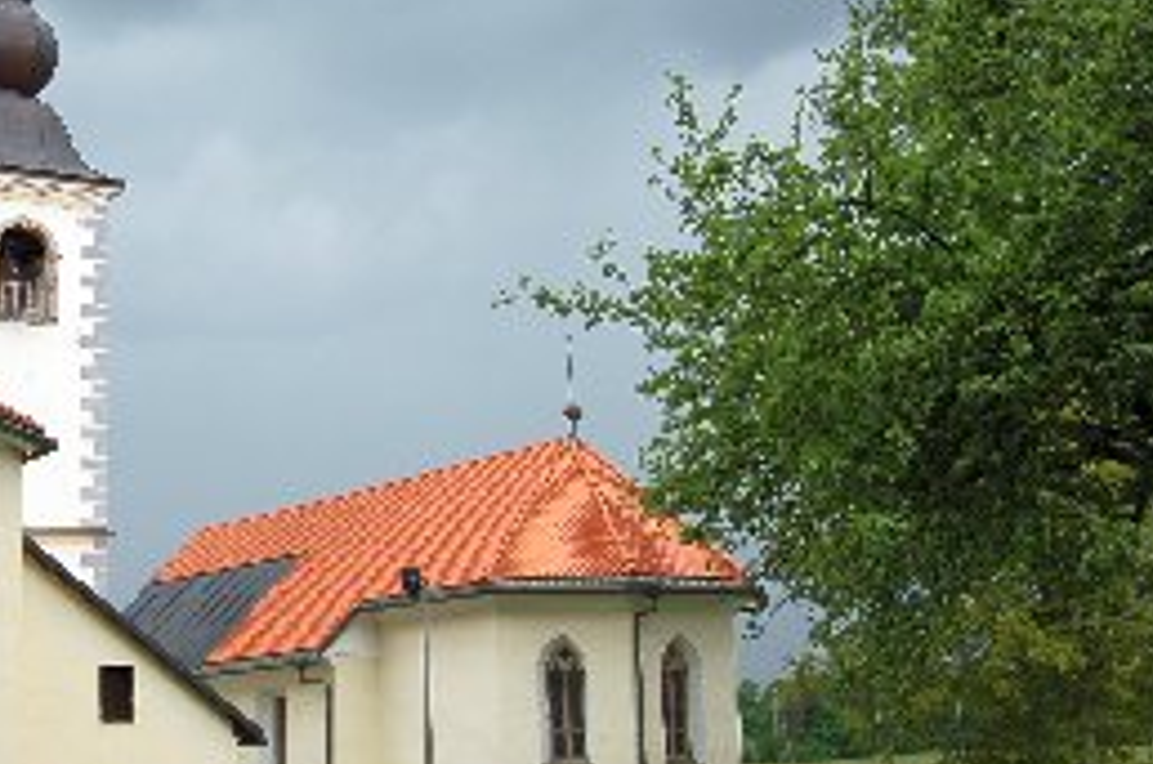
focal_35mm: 60
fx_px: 1914
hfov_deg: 32.5
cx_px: 203
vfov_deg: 22.5
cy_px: 284
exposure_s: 1/200
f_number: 7.1
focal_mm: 23
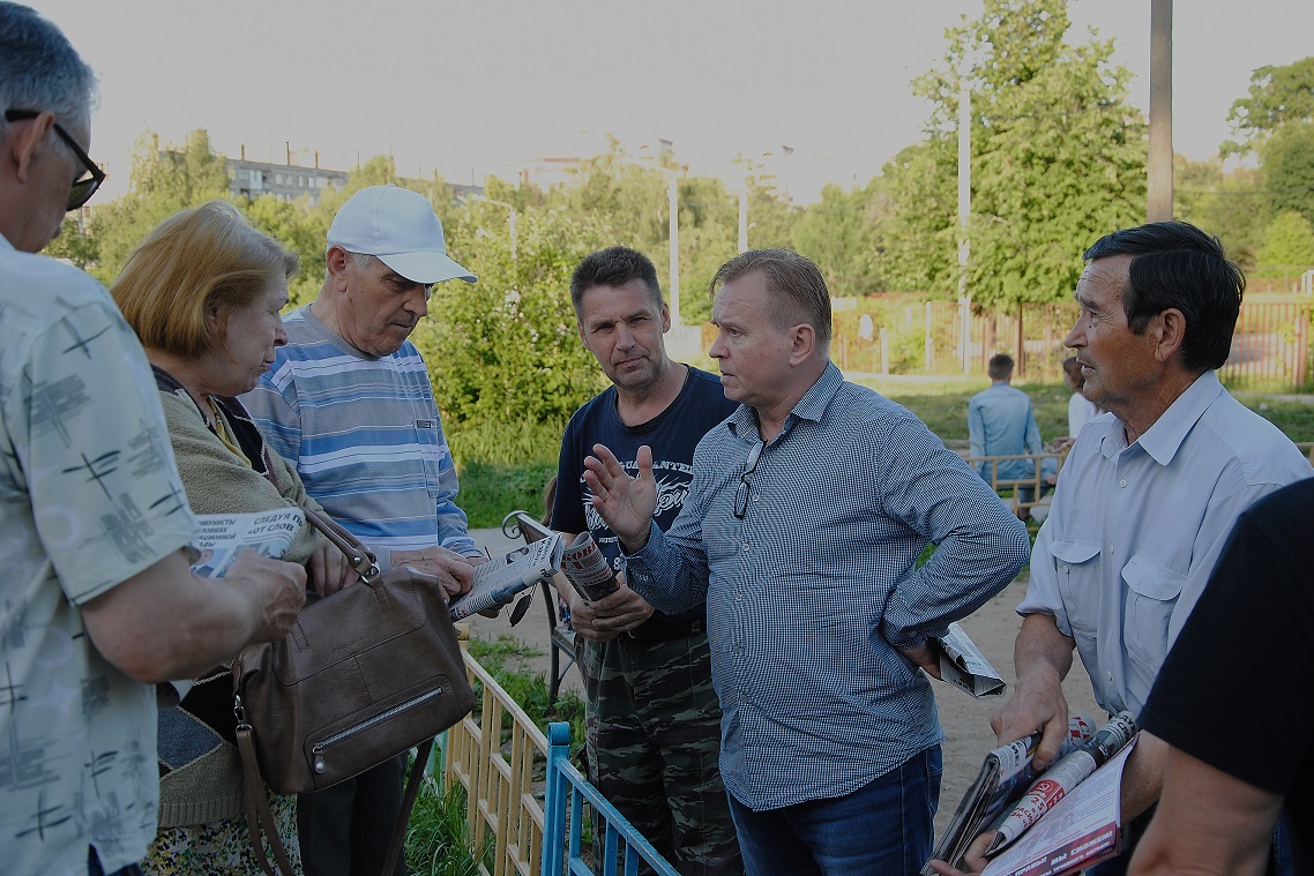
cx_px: 657
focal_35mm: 52
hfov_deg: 37.8
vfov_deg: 25.8
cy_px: 438
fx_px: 1916
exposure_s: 1/100
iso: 200
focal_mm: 35
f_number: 5
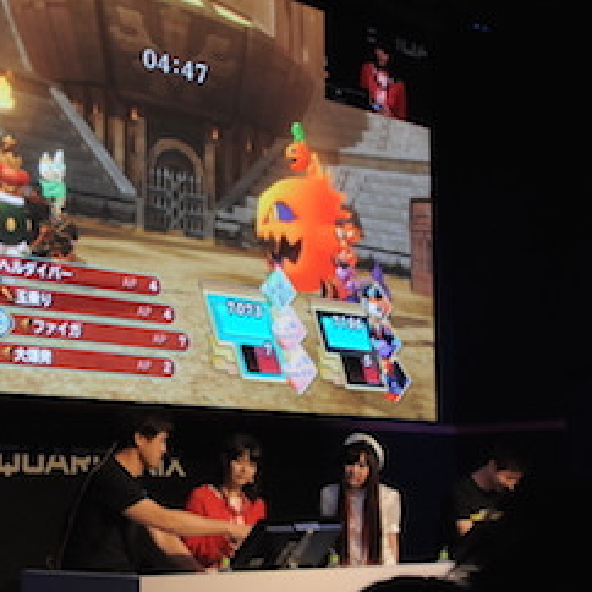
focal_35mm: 70
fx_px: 1354
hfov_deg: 24.5
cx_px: 183
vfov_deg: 24.7
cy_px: 291
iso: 1600
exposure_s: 1/60
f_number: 14
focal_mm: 26
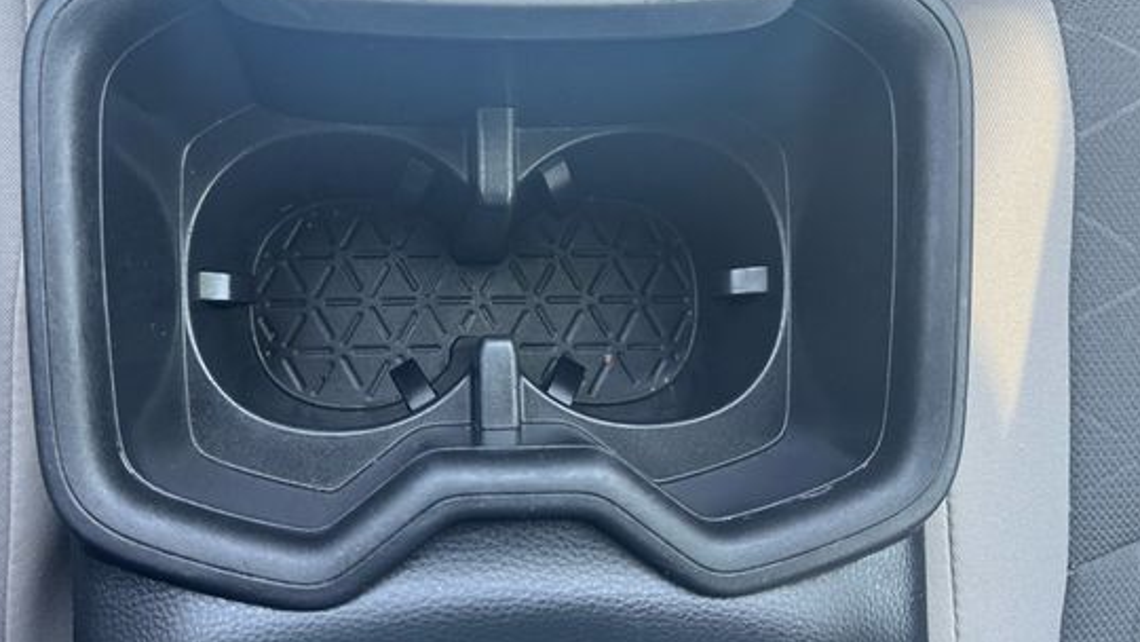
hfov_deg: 62.4
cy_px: 289
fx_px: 937
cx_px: 492
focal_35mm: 31
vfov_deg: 37.8
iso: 200
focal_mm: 6.76
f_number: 1.78
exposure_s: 1/121
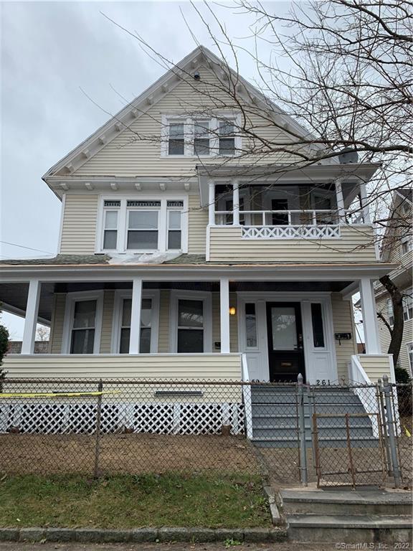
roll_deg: -0.8
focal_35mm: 26
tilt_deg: +15.2
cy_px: 276
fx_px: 414
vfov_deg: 67.3
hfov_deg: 53.1
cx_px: 206
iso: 25
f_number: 1.8
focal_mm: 4.25
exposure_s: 1/478
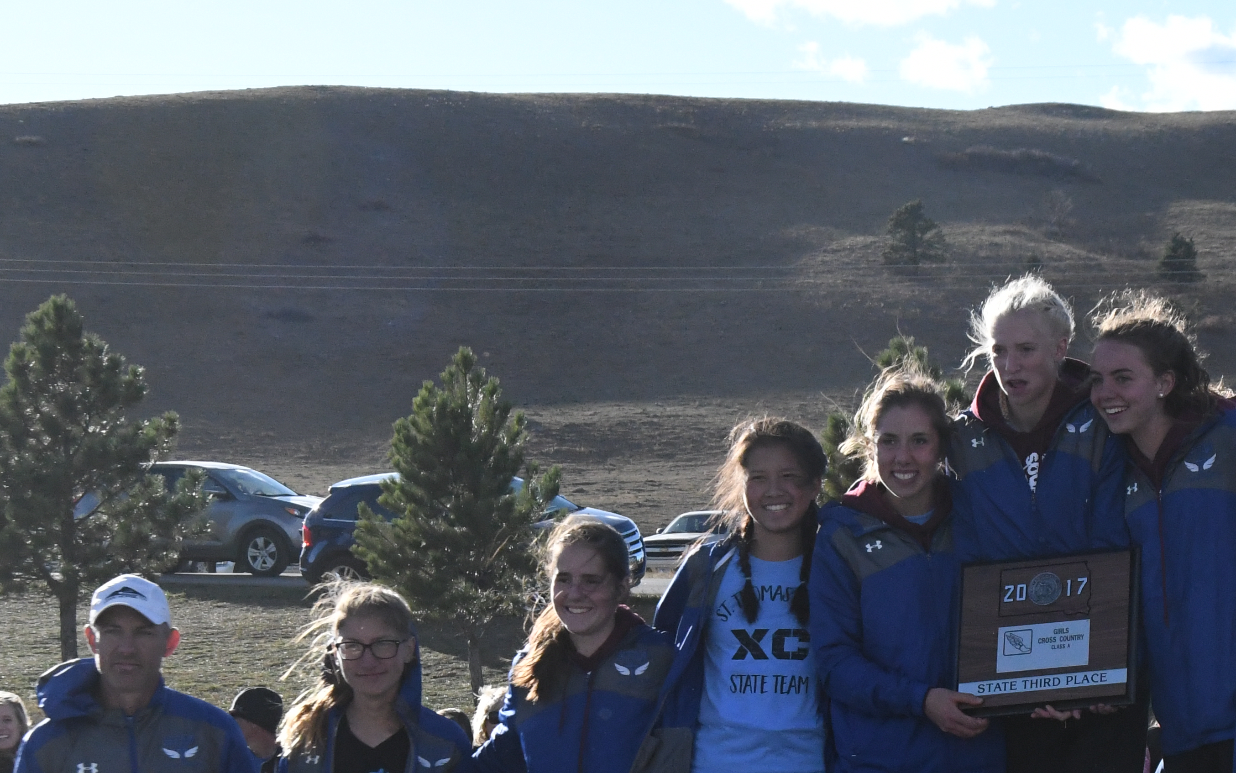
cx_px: 1037
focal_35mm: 132
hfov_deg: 15.7
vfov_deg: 9.9
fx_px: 4447
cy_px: 737
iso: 2500
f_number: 8
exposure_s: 1/4000
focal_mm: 42
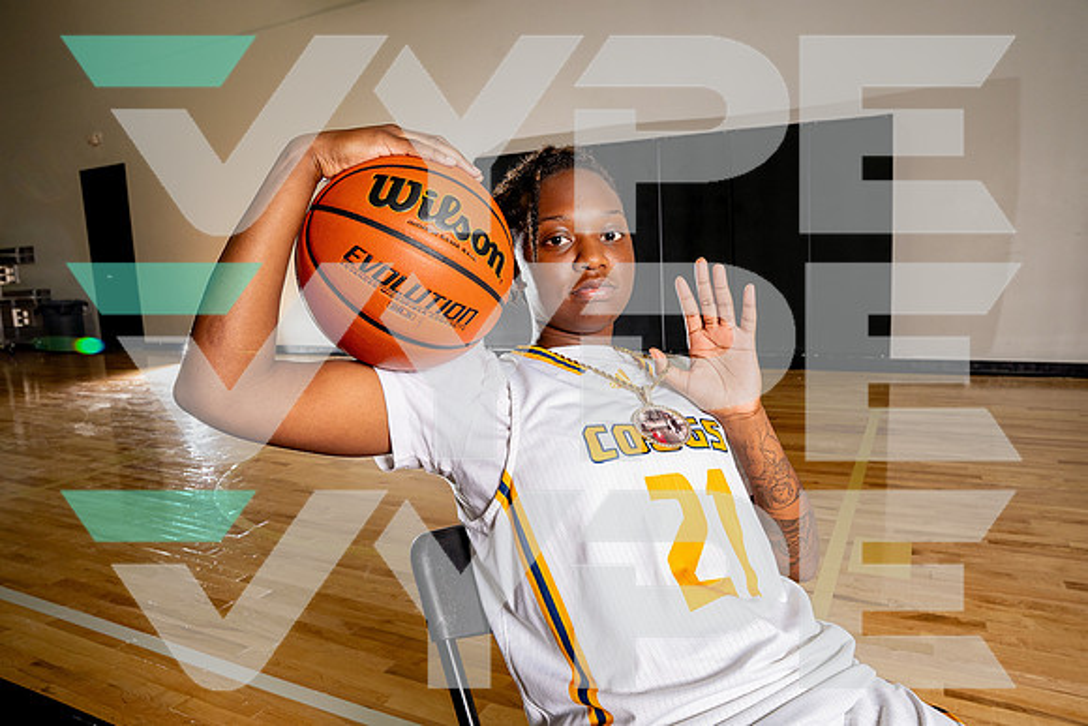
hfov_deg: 73.7
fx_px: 725
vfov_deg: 53.2
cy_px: 363
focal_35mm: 24
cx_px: 544
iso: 640
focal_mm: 24
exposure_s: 1/200
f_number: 8
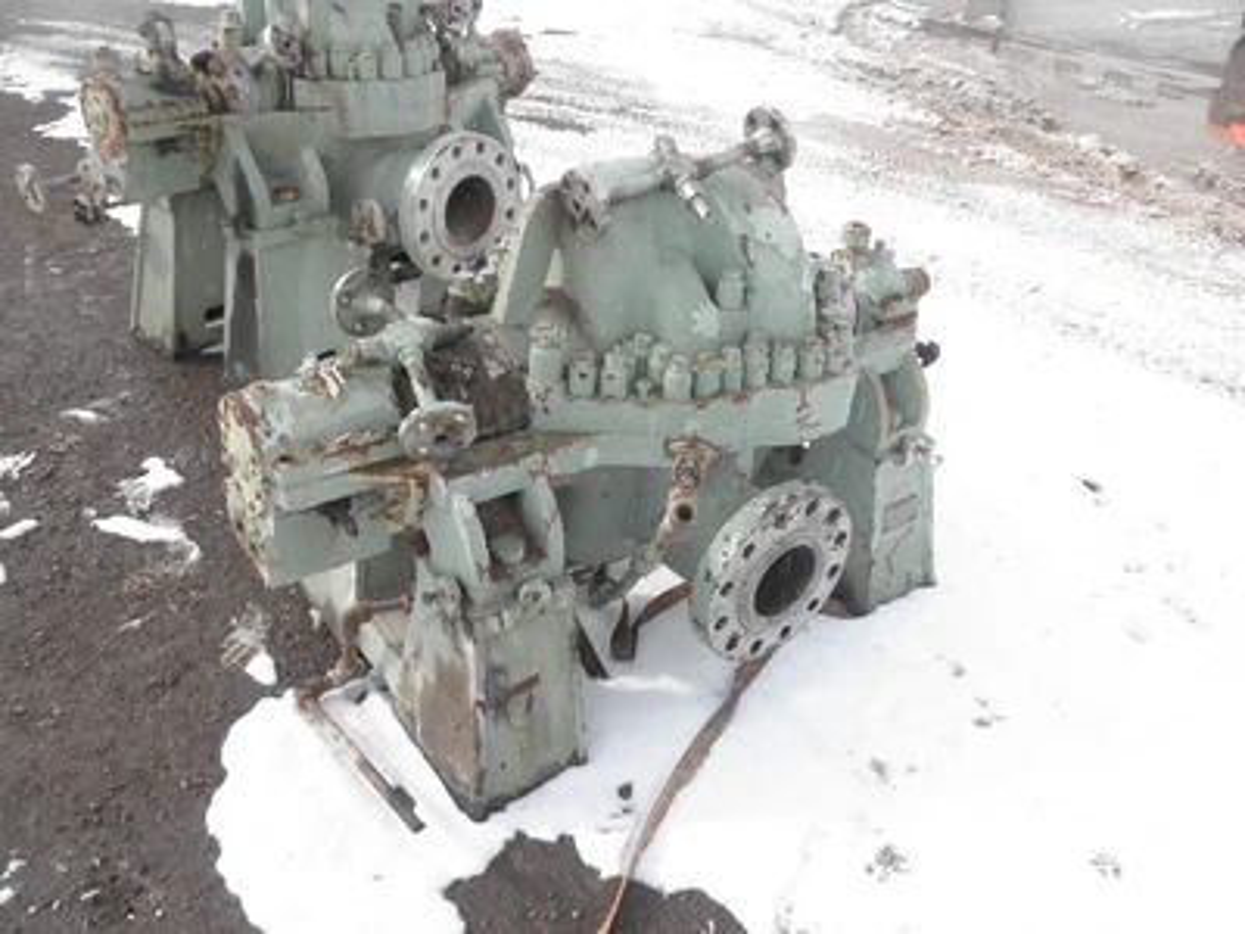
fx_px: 1007
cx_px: 622
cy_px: 467
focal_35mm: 28
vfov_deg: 49.7
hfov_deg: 63.4
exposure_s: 1/100
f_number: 8.5
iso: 64
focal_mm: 5
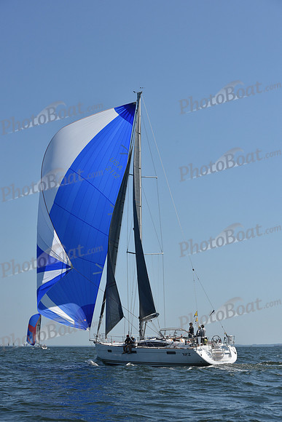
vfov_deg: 28.8
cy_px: 211
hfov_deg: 19.5
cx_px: 141
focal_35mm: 70
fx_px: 822
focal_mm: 70
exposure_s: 1/1250
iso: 250
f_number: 10
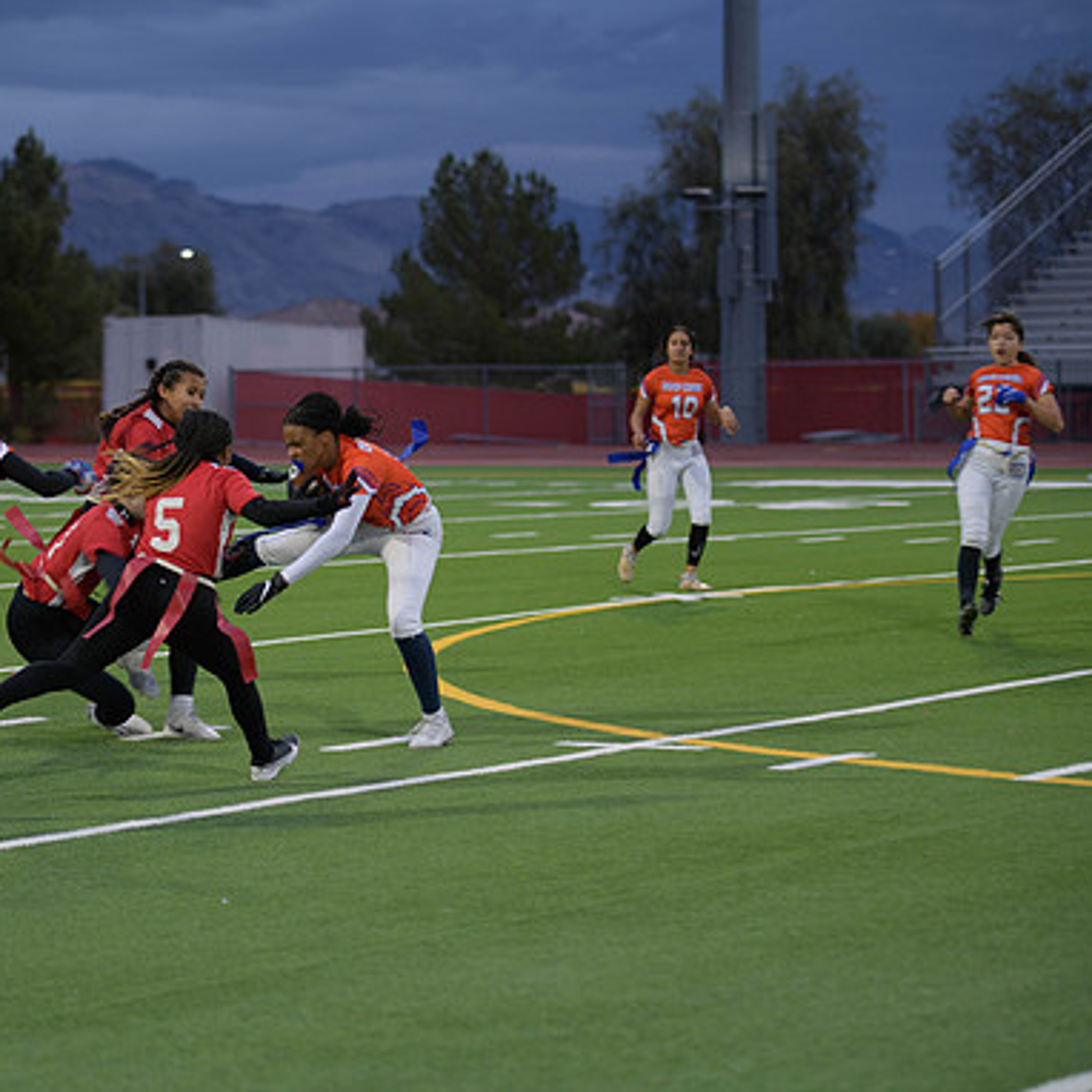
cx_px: 334
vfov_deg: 13.5
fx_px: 4604
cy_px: 550
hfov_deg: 13.5
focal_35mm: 129
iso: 360
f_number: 2.8
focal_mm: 100
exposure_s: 1/200
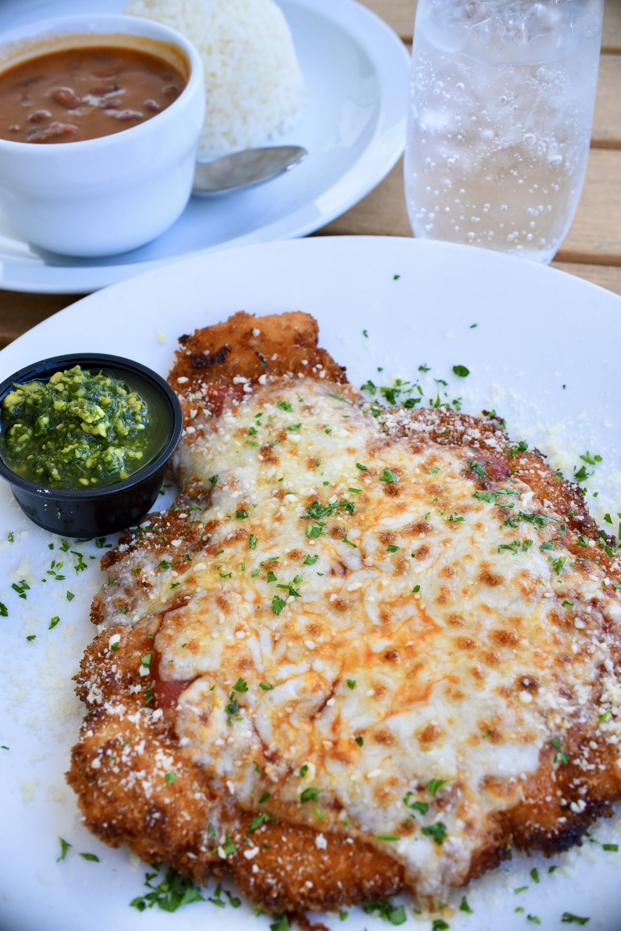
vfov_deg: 48.5
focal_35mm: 40
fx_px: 1035
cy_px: 466
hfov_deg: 33.4
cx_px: 310
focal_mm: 40
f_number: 11
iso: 500
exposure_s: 1/250
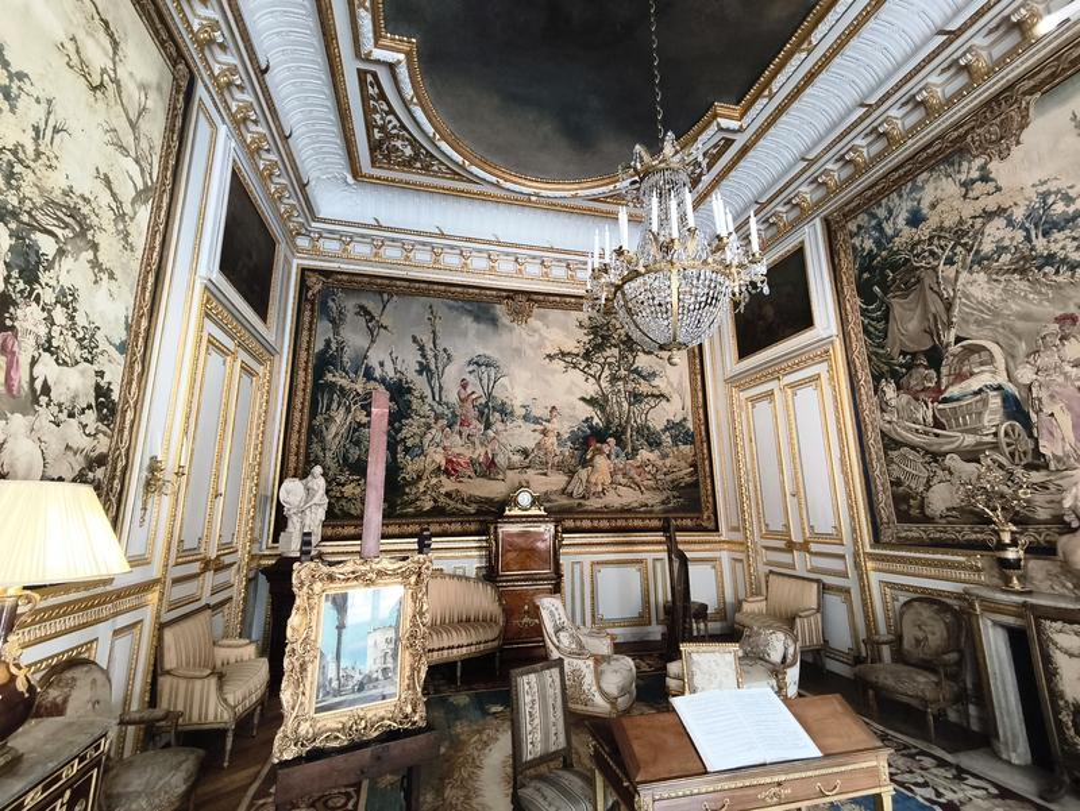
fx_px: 468
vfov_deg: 81.8
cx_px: 540
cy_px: 406
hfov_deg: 98.1
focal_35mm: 15
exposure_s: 1/33.3
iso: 320
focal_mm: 1.65
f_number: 2.2
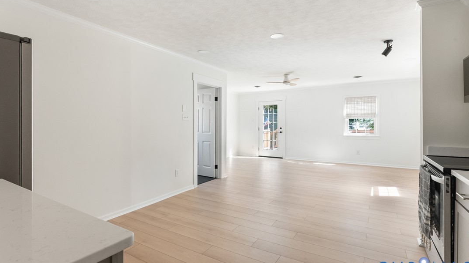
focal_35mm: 18
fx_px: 224
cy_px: 123
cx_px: 234
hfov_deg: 92.7
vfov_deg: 60.9
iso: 1600
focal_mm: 17
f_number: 9
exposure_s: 1/25
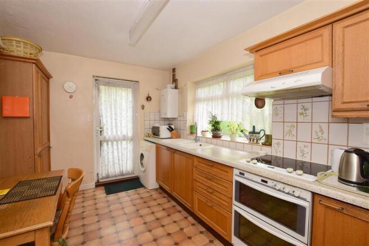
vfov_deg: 77.3
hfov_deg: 100.4
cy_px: 123
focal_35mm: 15
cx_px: 184
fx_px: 154
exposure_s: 1/20
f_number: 11
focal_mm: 10
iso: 200
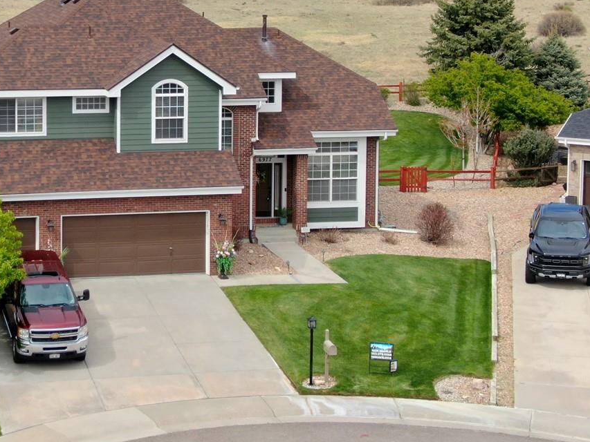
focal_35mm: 90
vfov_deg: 16.3
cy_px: 99
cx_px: 111
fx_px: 1534
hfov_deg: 21.5
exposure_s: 1/400
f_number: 3.8
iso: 100
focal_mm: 8.6
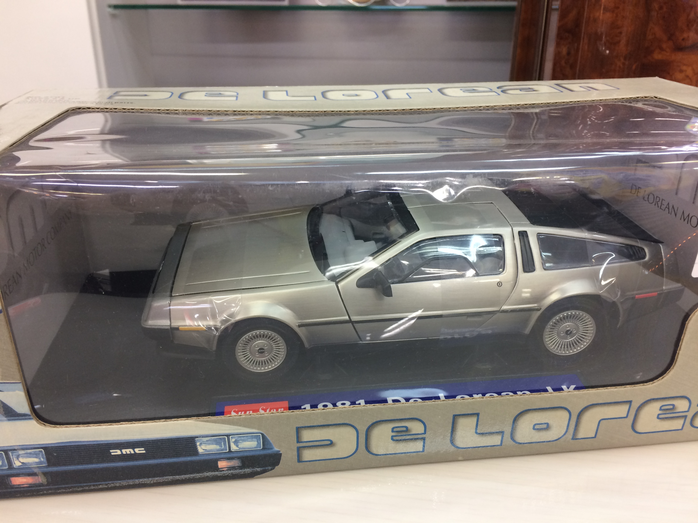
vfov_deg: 48.2
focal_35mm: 29
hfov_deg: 61.7
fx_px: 585
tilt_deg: -22.9
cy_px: 262
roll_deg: -0.1
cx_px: 349
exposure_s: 1/30
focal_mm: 4.15
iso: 64
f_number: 2.2
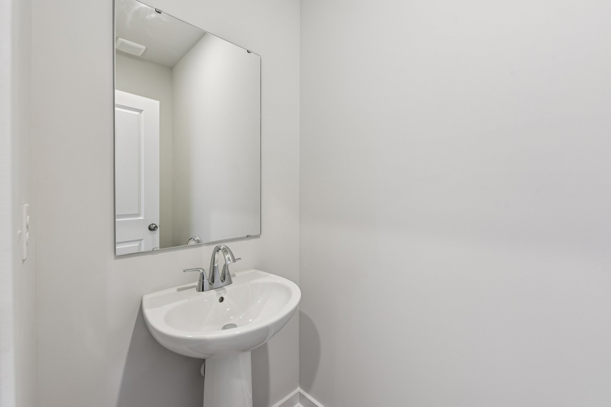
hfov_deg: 104.3
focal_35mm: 14
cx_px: 306
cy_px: 204
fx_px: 238
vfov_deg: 81.2
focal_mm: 14
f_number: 8
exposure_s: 1/6
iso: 200
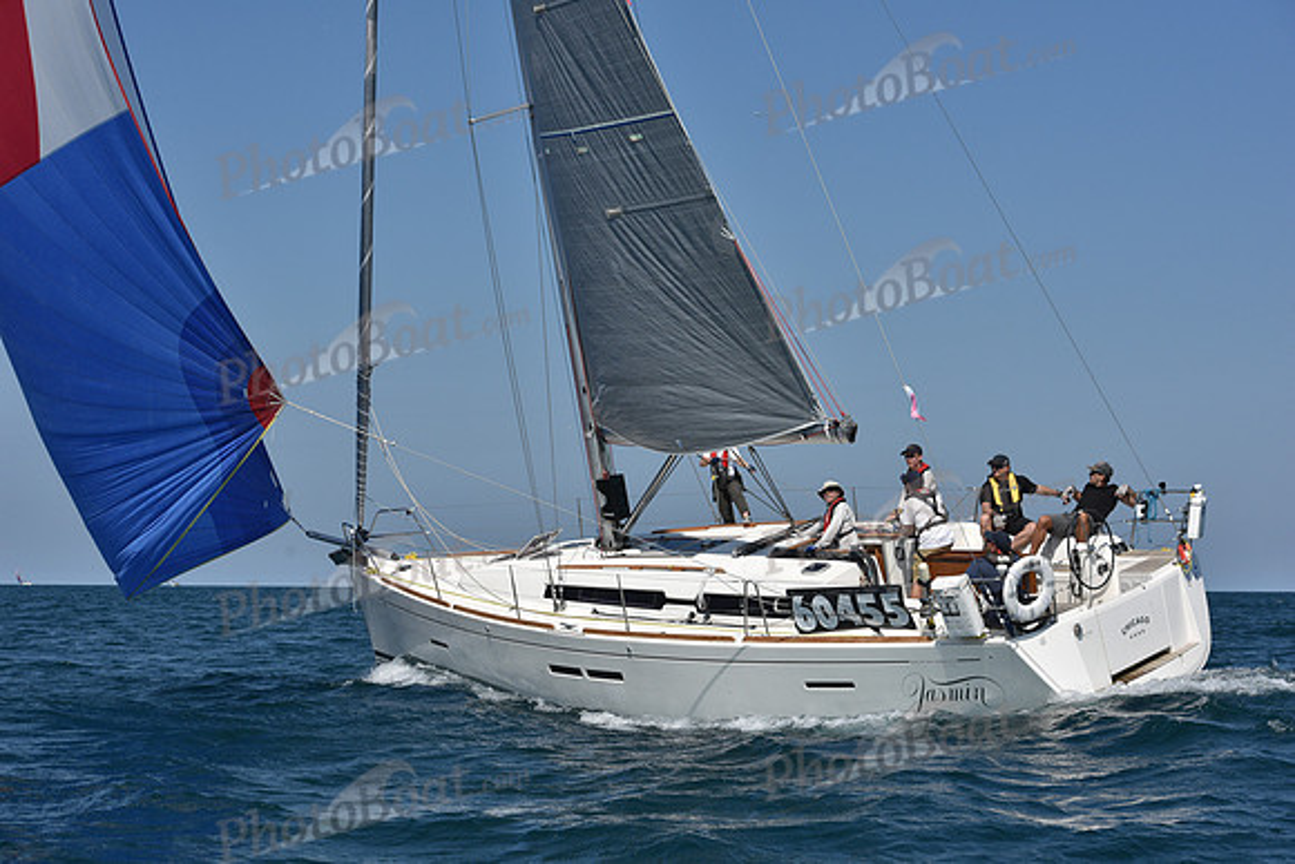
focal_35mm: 70
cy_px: 432
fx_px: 2519
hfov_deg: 28.8
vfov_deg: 19.5
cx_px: 648
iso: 250
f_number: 8
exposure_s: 1/1600
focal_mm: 70
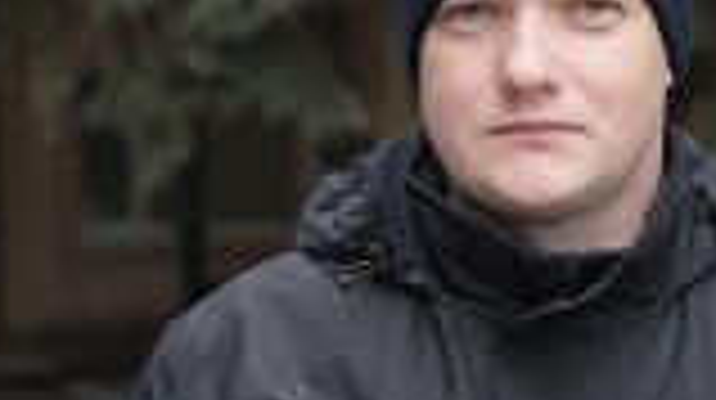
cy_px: 308
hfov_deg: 20.6
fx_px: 1953
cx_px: 513
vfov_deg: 11.7
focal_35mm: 103
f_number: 2.8
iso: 400
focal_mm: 39
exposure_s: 1/125
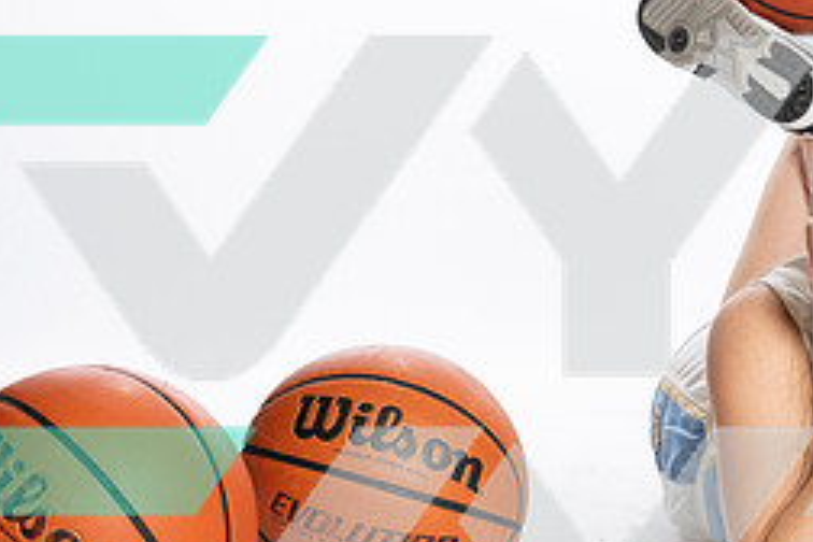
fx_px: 3500
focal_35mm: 155
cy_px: 216
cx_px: 749
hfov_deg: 13.1
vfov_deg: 8.9
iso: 800
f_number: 8
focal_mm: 63
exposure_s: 1/250
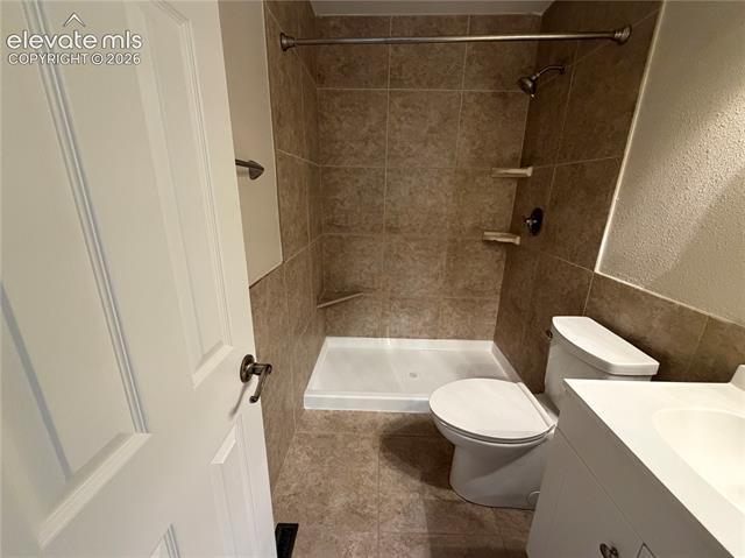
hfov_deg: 102.1
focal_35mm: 14
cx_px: 372
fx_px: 301
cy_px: 279
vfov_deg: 85.6
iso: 640
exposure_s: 1/60
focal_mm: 2.22
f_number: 2.2
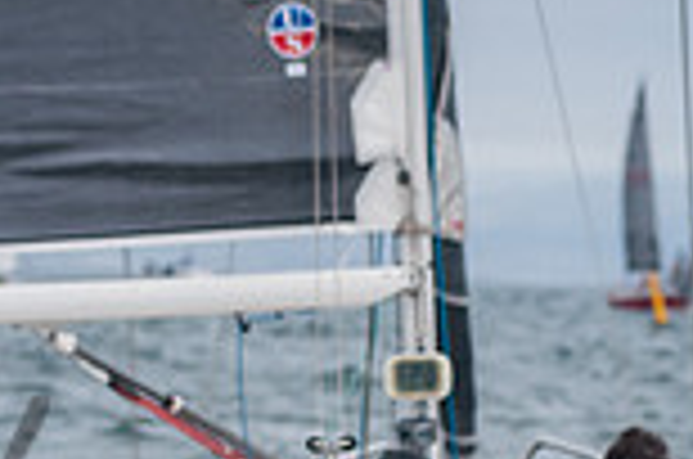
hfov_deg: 5.5
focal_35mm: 378
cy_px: 724
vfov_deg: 3.6
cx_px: 382
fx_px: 7261
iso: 400
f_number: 5.6
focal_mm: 86
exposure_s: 1/500
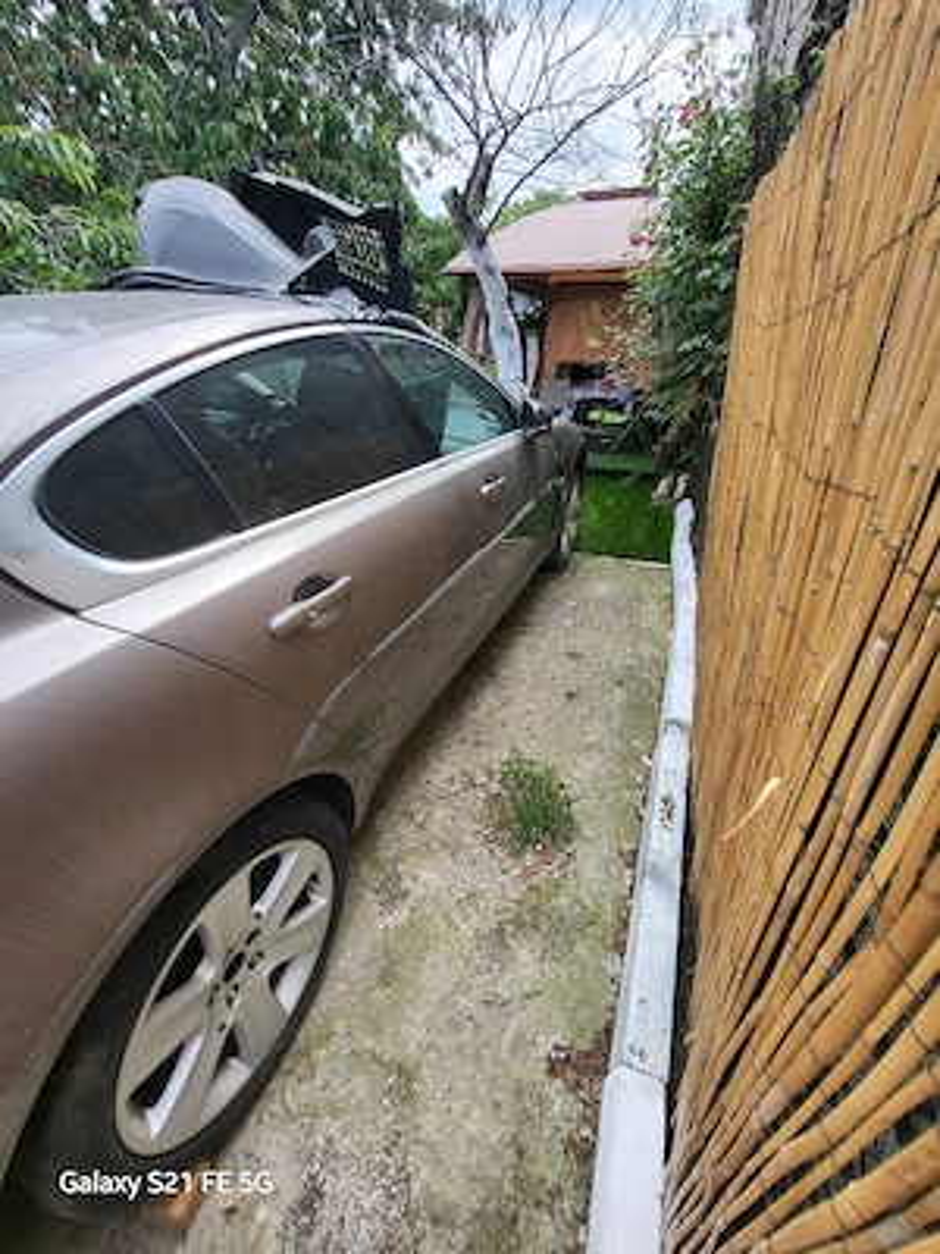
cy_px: 627
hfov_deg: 89.9
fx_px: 471
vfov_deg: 106.2
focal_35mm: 13
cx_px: 470
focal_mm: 1.74
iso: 32
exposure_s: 1/417
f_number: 2.2
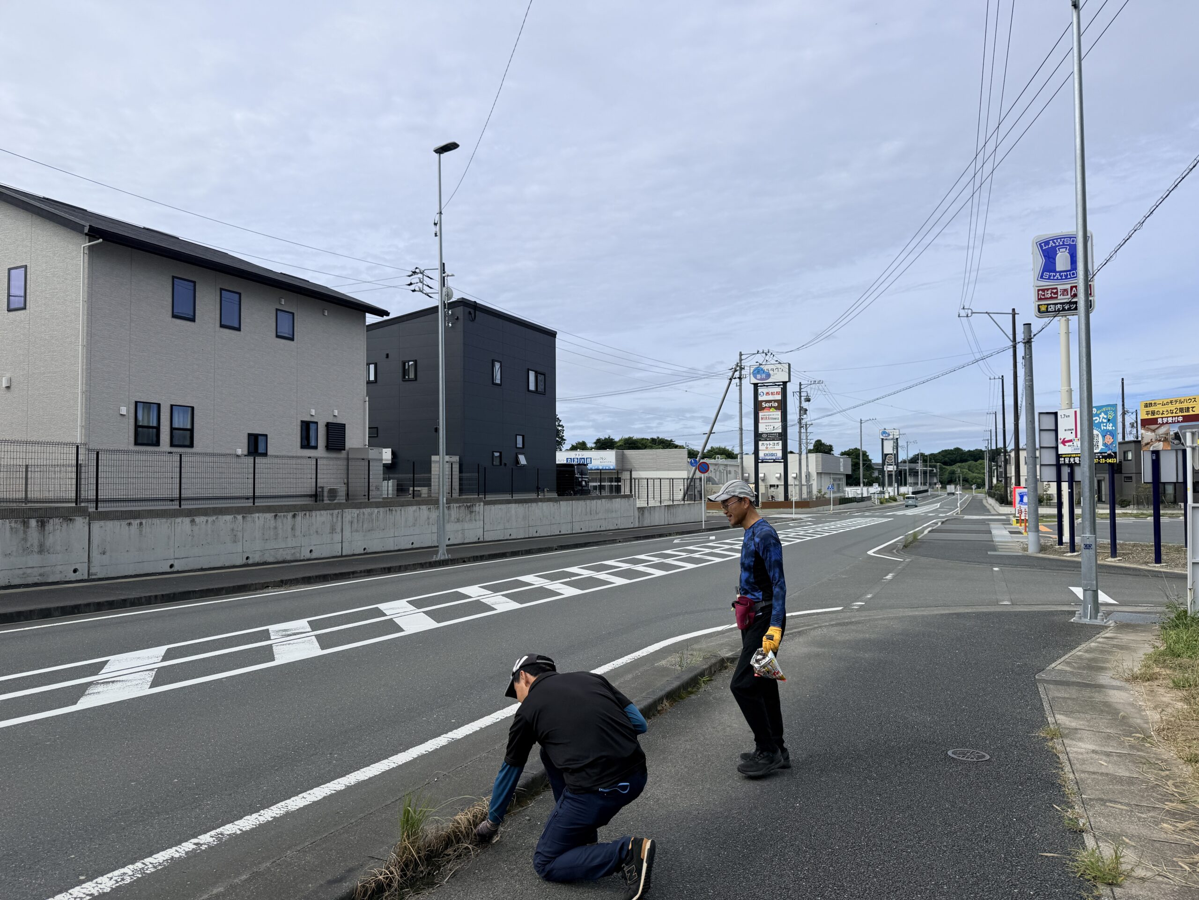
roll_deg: +0.2
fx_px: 831
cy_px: 450
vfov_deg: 56.8
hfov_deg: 71.6
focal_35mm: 24
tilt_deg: +3.2
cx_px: 600
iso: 80
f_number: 1.78
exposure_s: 1/8130
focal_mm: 6.76
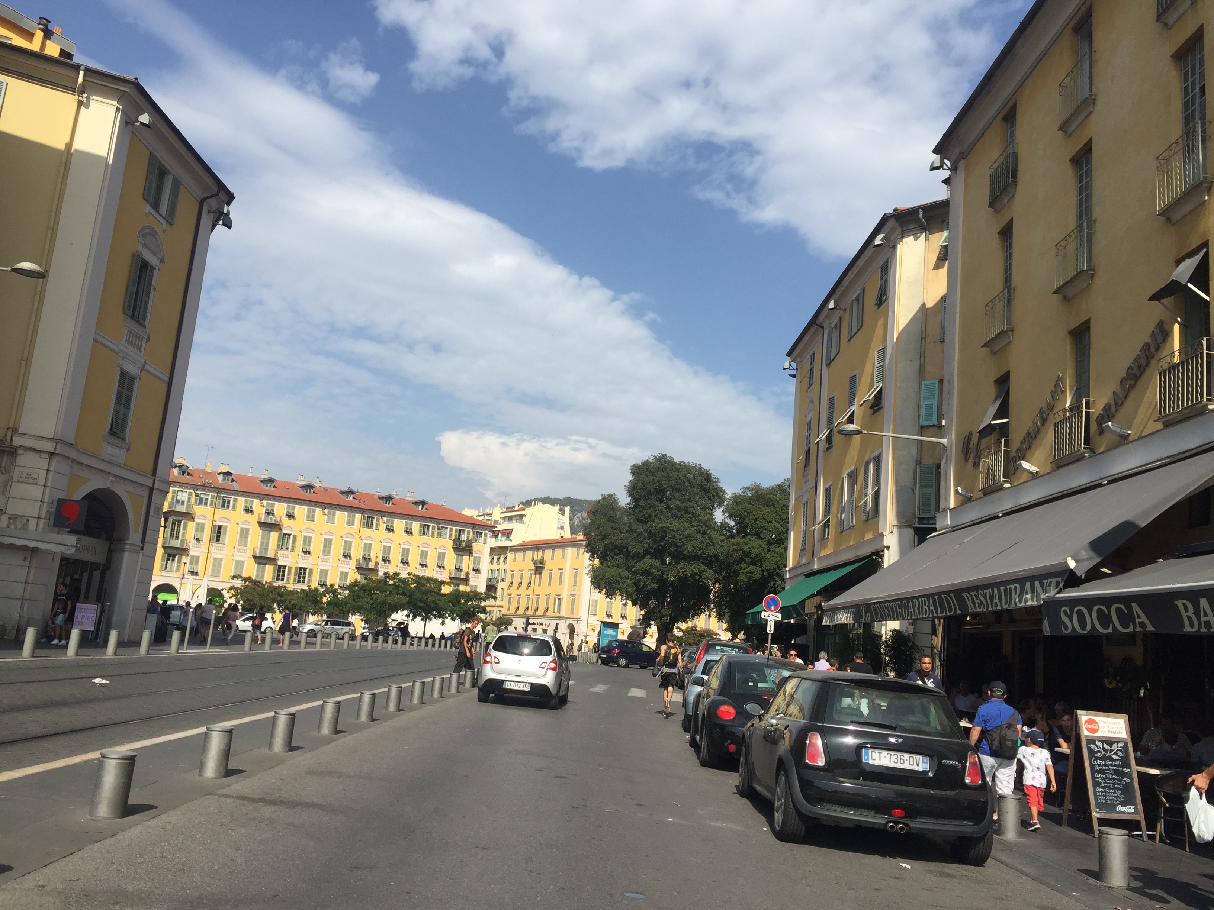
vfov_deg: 48.2
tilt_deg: +6.8
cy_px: 455
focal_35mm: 29
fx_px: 1017
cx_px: 607
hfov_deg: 61.7
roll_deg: -5.8
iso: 32
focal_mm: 4.15
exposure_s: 1/2326
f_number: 2.2
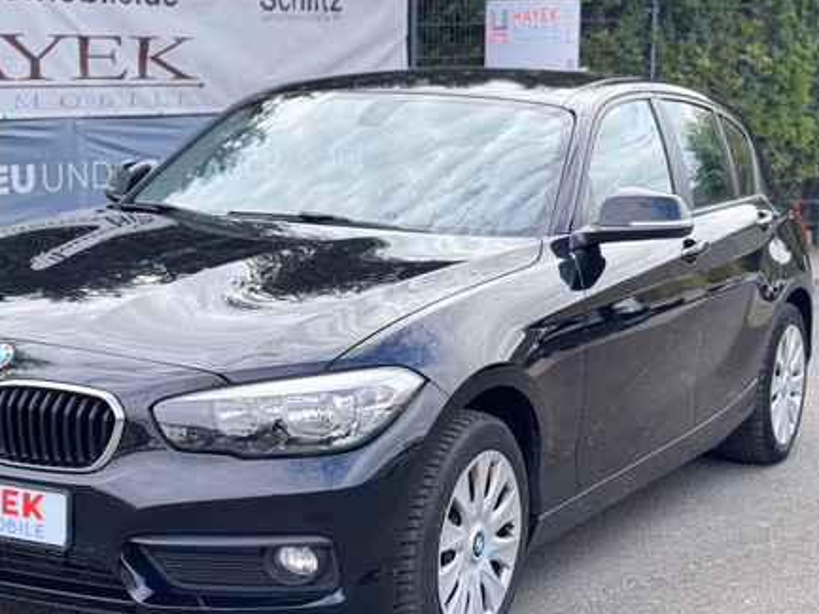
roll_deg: +0.6
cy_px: 406
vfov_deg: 20.7
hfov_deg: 27.4
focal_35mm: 71
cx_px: 348
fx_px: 1680
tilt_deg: -13.1
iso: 64
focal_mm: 6.76
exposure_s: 1/563
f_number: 1.78
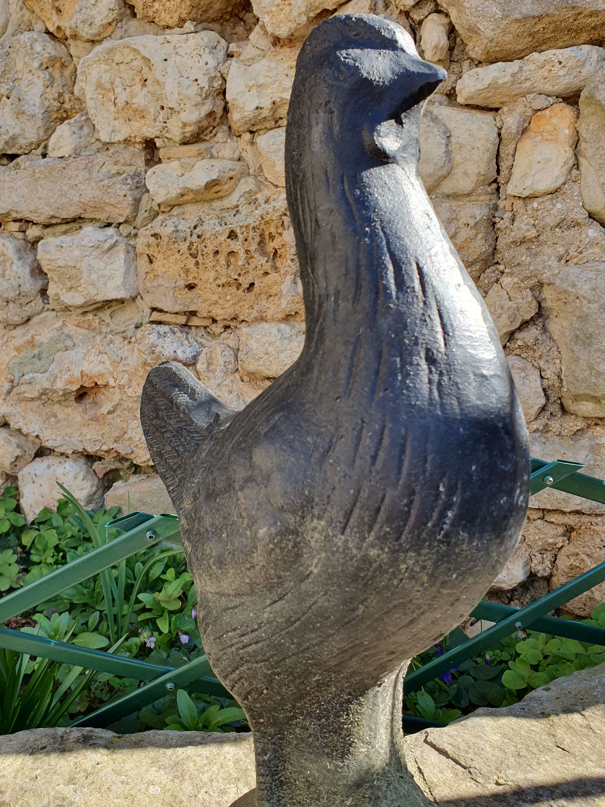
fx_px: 746
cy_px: 385
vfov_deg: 56.8
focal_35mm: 32
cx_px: 265
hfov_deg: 44.1
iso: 50
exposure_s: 1/268
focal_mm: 4.32
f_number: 2.4
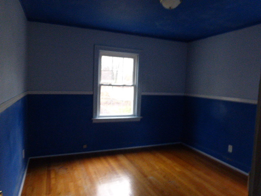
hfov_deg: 69.4
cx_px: 130
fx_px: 188
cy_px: 98
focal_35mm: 25
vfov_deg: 54.9
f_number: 3.3
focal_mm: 4.3
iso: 800
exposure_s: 1/20
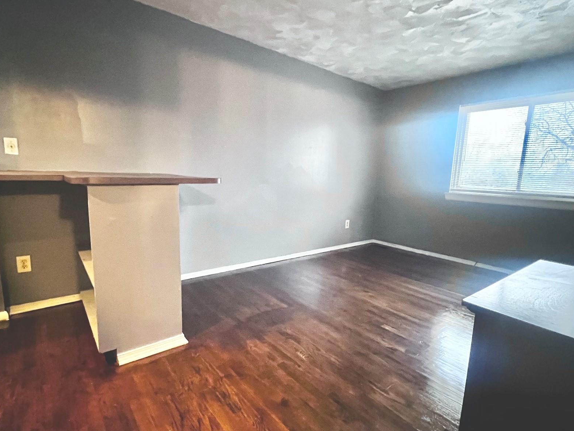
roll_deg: -2.1
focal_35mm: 17
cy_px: 222
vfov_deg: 74.7
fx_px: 282
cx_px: 289
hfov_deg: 91.0
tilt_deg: -9.5
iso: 1000
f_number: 1.8
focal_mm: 1.57
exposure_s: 1/30
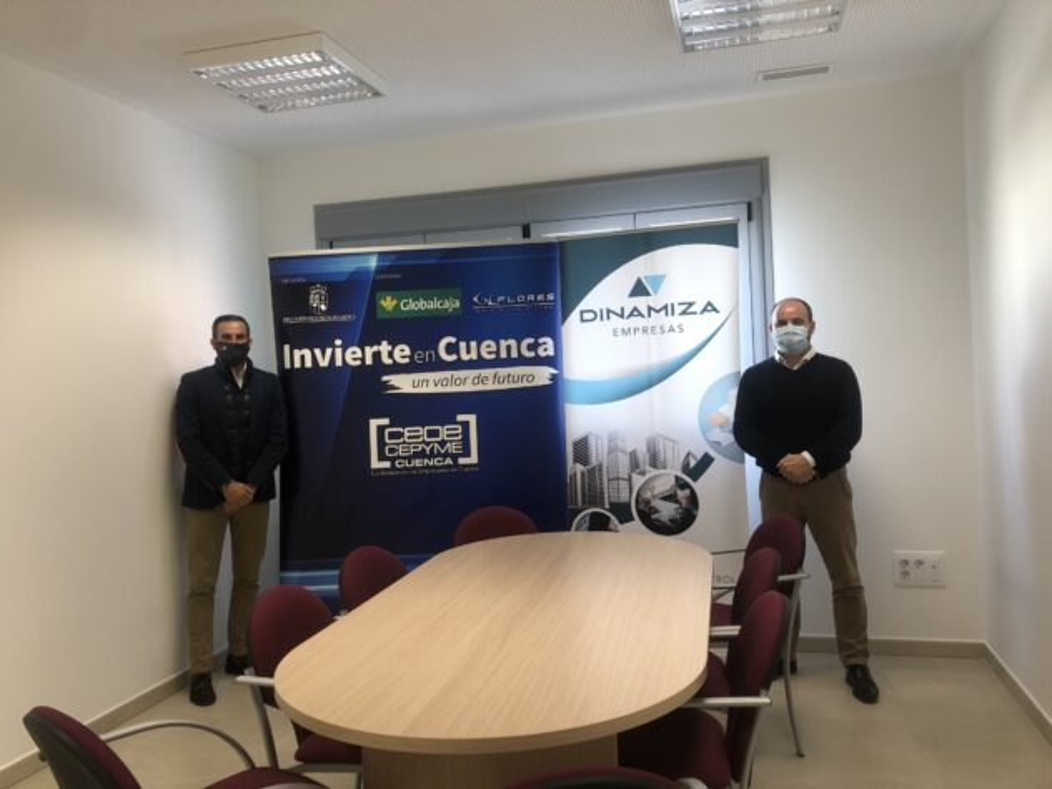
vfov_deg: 49.7
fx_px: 851
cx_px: 526
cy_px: 394
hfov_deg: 63.4
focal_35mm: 28
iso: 25
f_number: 1.8
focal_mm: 4
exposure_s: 1/33
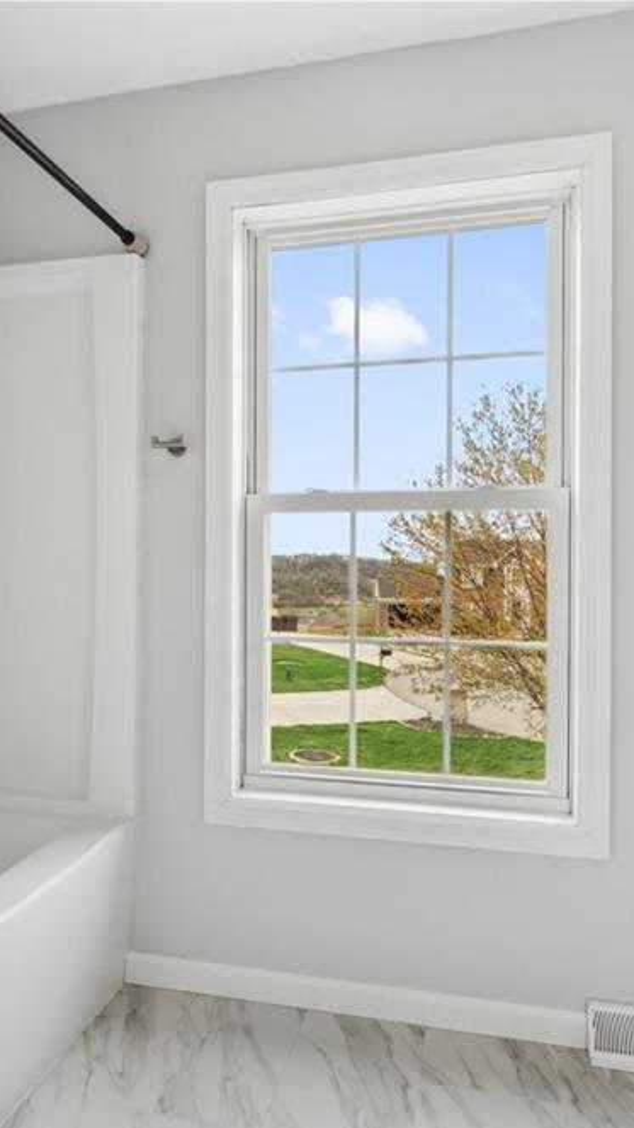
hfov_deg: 53.5
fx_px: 628
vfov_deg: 83.8
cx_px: 340
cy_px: 578
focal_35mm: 21
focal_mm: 13
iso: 125
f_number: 5.6
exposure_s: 1/125
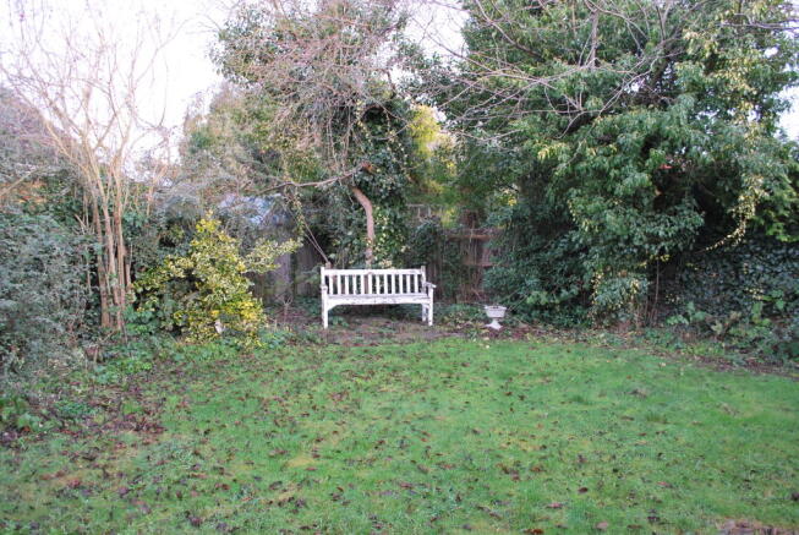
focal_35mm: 27
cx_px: 400
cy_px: 268
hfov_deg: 67.3
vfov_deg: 48.0
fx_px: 600
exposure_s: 1/100
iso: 200
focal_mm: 18
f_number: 5
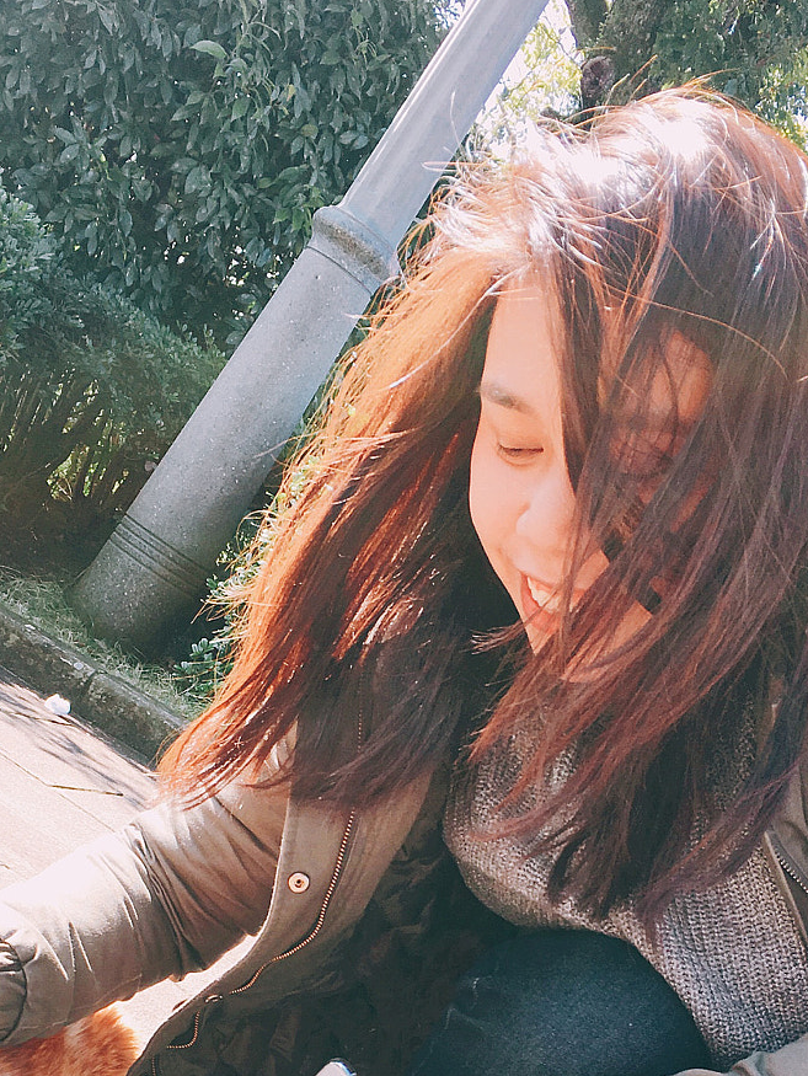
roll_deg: -34.7
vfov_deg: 34.3
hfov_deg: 27.5
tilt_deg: -9.4
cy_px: 949
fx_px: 1648
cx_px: 390
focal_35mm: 53
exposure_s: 1/251
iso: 25
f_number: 2.2
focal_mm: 4.15
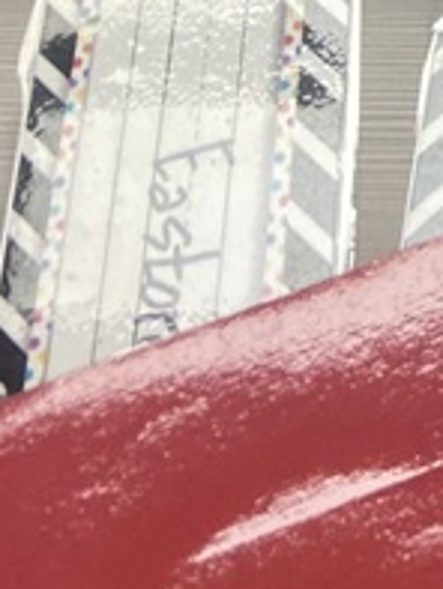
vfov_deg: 12.5
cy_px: -658
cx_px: 778
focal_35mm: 135
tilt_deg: -46.3
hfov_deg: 10.4
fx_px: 2301
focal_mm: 4.25
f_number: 1.8
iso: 100
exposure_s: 1/120
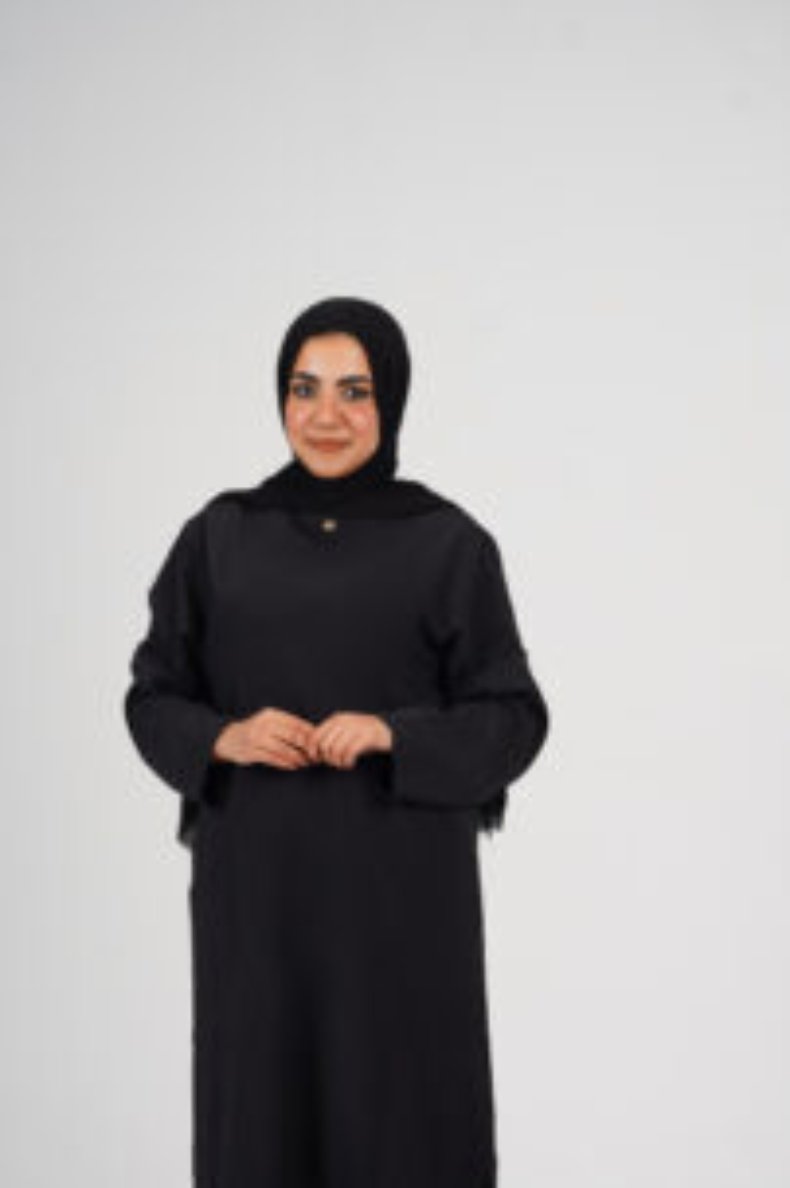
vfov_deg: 16.2
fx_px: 4157
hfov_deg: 10.9
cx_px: 305
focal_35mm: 126
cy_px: 805
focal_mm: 85
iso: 125
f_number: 5
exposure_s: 1/160
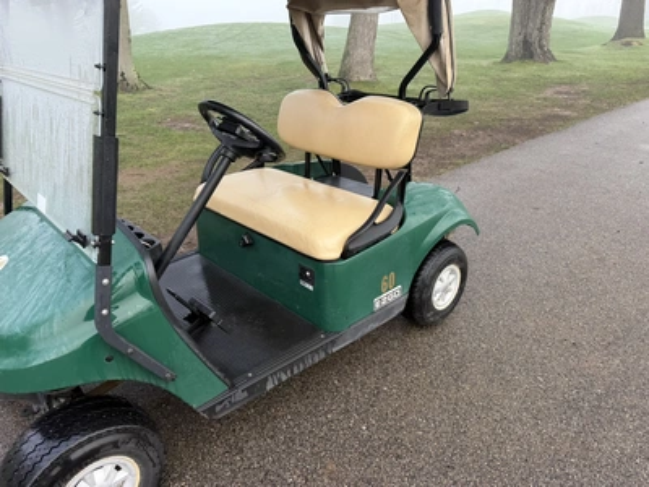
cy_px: 244
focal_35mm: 24
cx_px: 324
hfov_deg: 71.6
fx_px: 450
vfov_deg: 56.8
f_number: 1.78
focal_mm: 6.76
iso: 80
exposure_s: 1/212
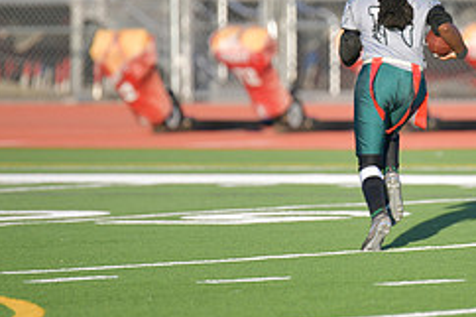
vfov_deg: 1.9
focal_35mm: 720
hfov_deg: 2.9
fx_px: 9513
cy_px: 72
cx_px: 397
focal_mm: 300
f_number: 2.8
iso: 64
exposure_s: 1/800
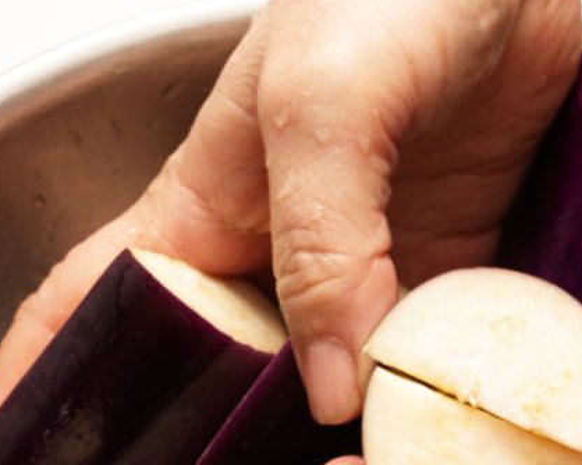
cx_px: 347
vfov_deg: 15.4
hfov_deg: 19.7
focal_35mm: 97
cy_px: 521
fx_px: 1670
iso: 1250
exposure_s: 1/1250
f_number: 9
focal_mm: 36
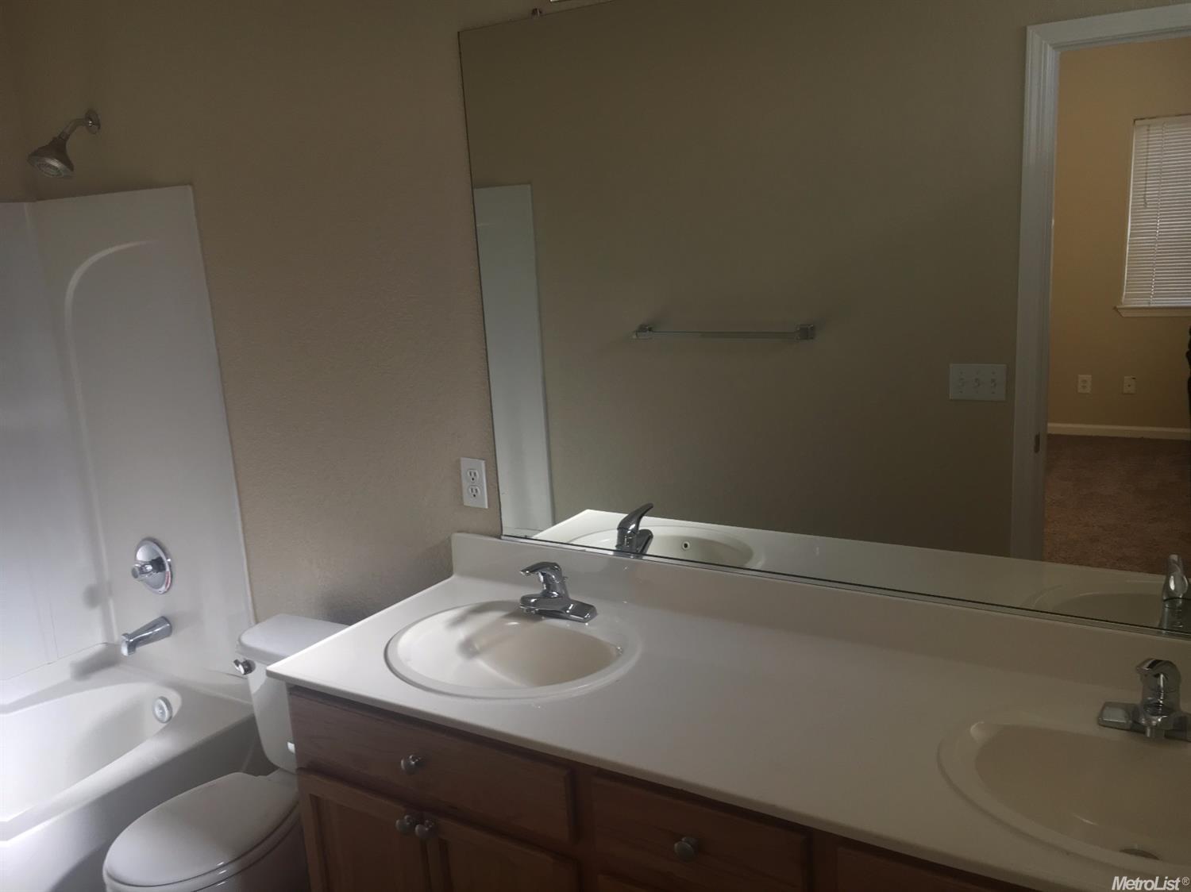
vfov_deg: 48.2
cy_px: 446
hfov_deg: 61.7
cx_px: 596
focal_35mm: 29
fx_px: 997
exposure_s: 1/100
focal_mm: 4.15
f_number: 2.2
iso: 40
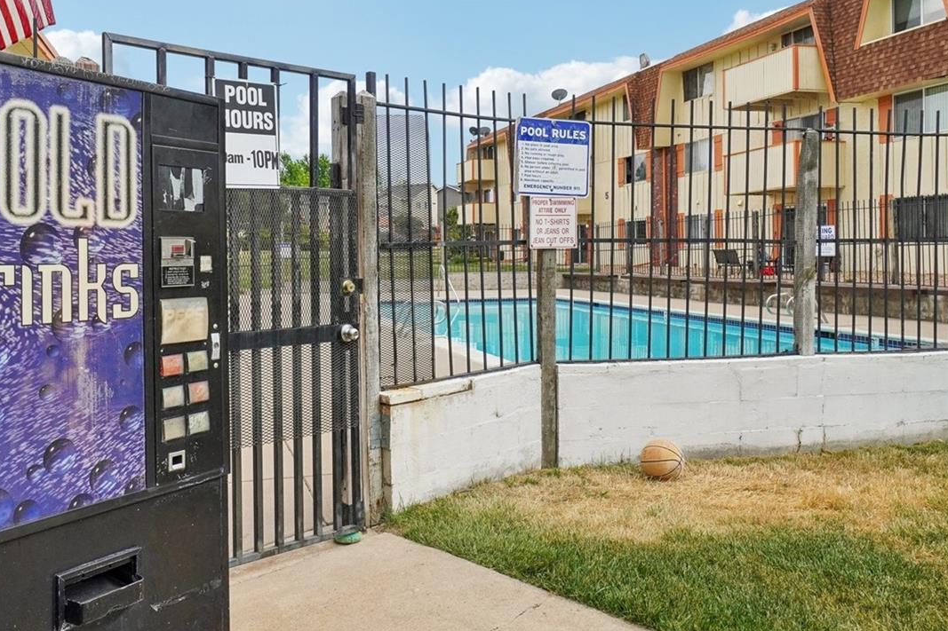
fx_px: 711
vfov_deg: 47.8
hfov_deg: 66.7
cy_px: 267
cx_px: 376
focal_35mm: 27
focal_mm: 12
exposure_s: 1/640
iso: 400
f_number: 8
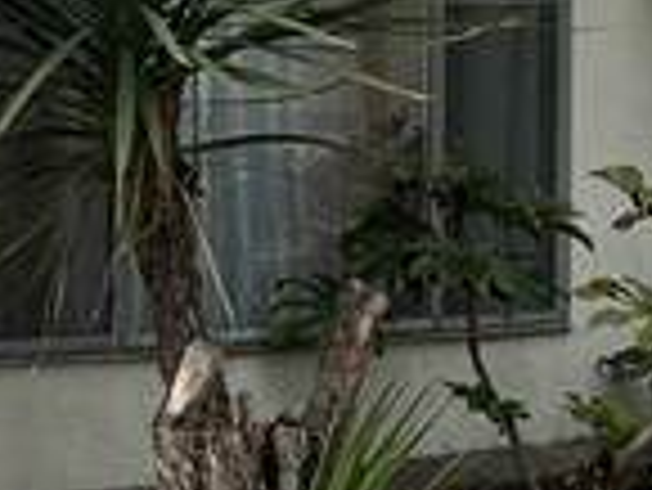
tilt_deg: +0.6
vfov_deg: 8.8
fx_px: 3186
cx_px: -1048
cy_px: 58
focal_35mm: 169
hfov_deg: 9.9
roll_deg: -0.4
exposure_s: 1/5263
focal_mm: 6.86
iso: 80
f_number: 1.78
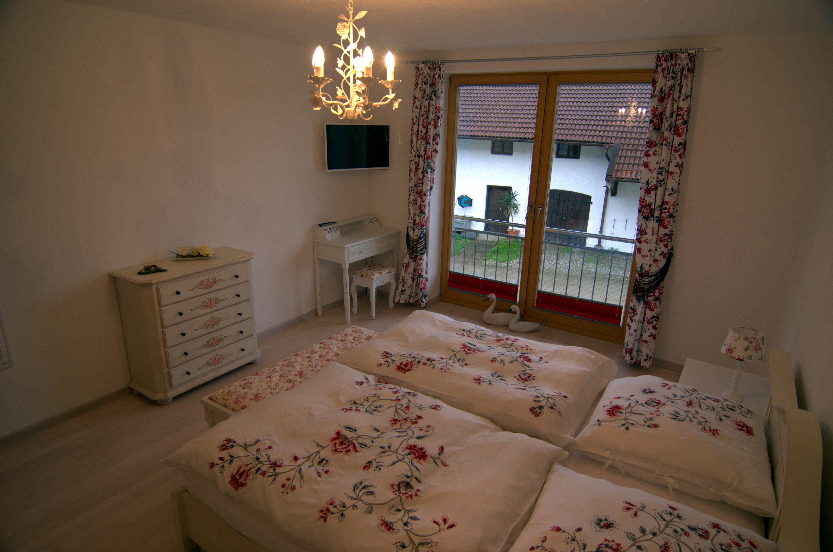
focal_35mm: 21
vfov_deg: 59.3
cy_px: 276
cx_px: 416
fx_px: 485
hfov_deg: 81.3
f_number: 4
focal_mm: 14
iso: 400
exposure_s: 1/20
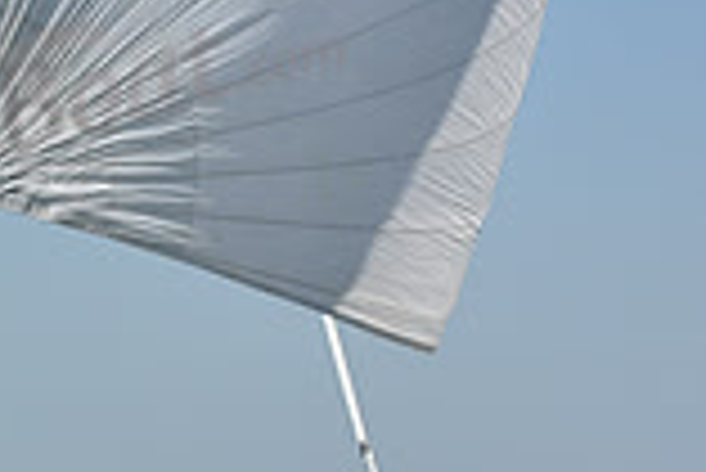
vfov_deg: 4.3
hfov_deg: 6.4
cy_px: 411
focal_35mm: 318
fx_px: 6242
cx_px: -517
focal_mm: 86
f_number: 8
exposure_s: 1/1250
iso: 250
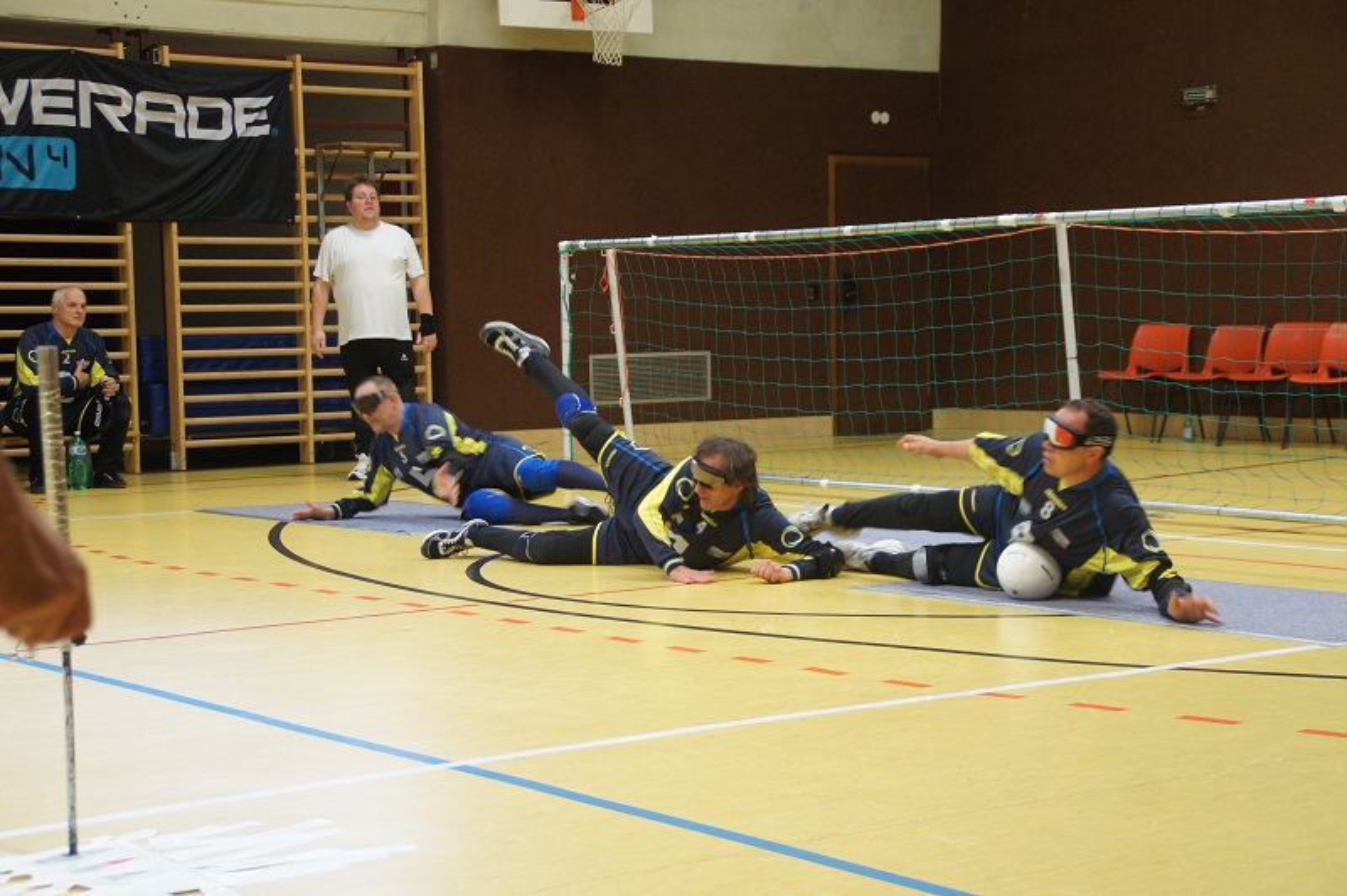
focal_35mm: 75
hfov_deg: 27.0
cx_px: 674
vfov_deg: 18.2
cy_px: 448
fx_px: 2804
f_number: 4.5
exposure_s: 1/50
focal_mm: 50
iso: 1600
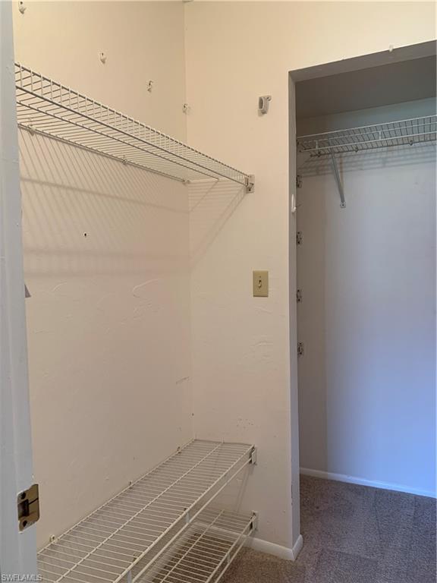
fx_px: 438
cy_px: 292
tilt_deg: -2.3
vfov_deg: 67.3
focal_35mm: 26
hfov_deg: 53.1
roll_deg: +1.3
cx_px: 218
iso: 80
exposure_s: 1/60
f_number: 1.8
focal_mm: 4.25
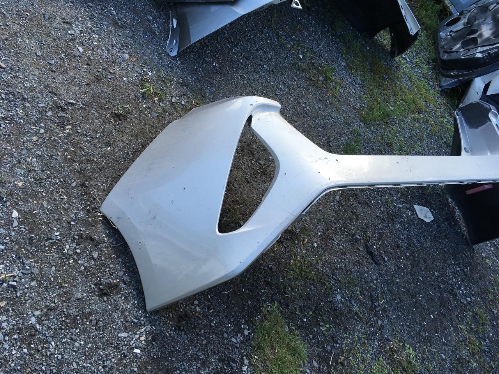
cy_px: 187
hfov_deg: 61.7
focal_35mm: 29
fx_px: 418
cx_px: 250
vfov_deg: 48.2
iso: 25
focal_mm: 4.15
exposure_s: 1/346
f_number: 2.2
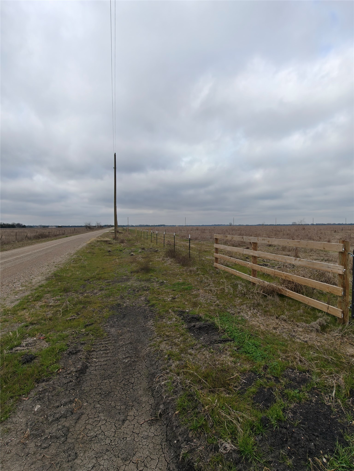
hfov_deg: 81.7
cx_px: 177
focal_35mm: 15
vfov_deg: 98.2
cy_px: 236
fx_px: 205
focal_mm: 2.3
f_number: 2
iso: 160
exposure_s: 1/693
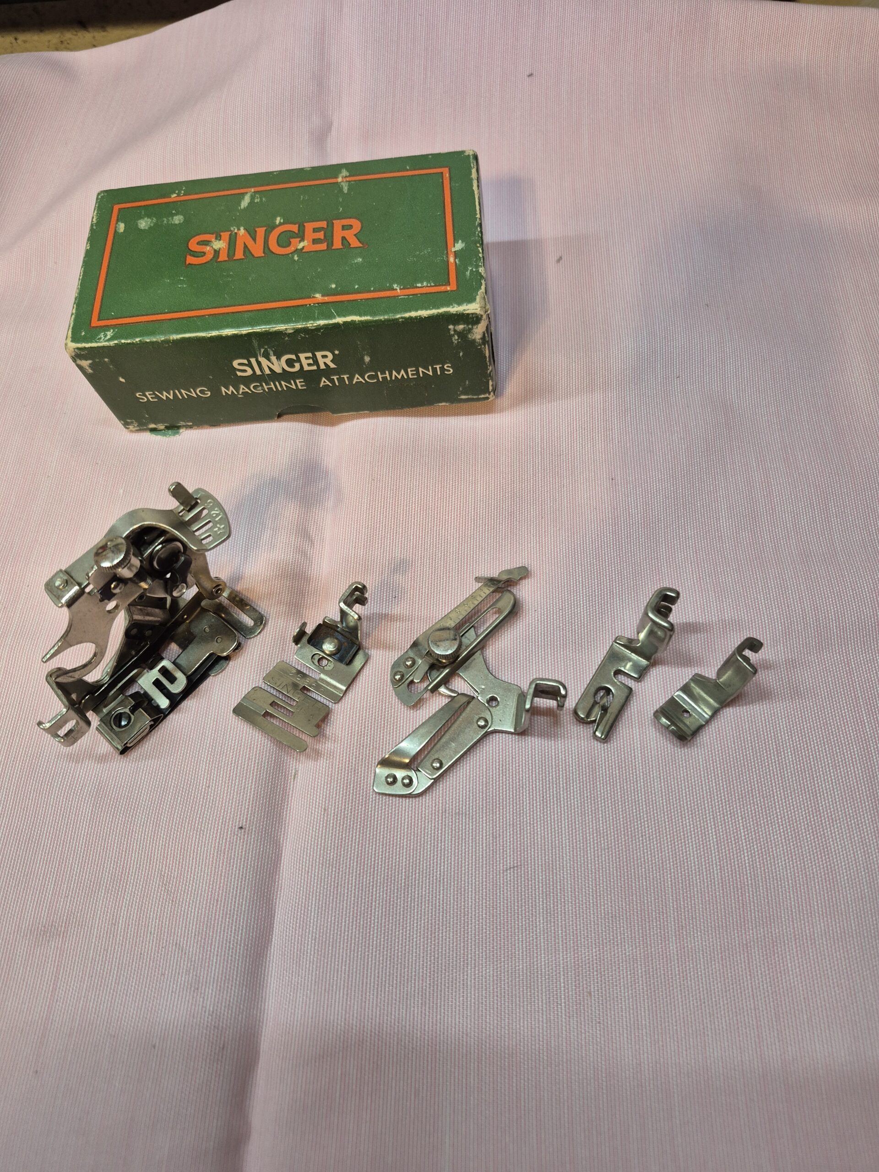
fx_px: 779
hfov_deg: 58.9
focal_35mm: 23
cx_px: 440
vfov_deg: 73.9
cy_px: 586
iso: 250
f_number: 1.8
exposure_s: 1/120
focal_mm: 5.4
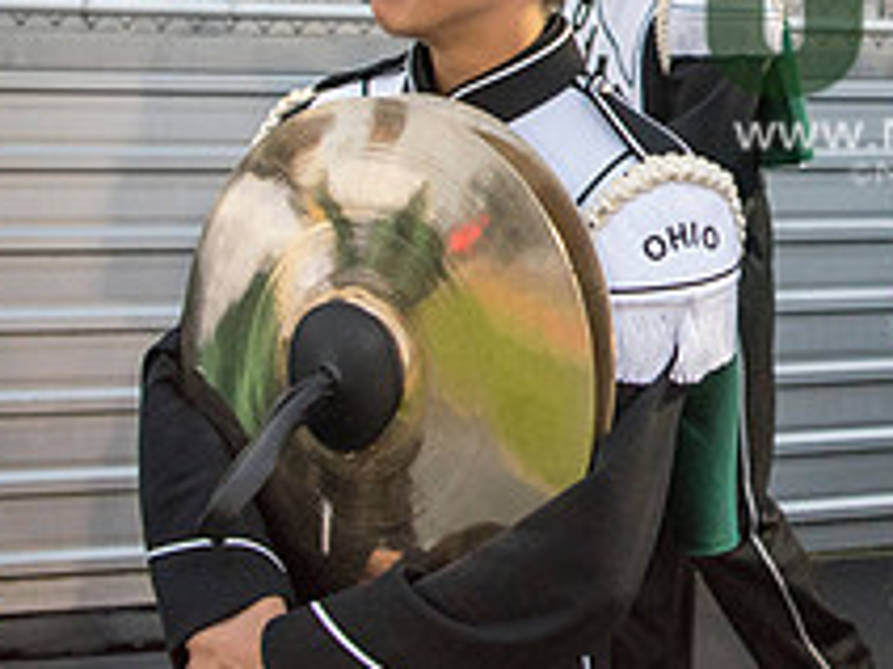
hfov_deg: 27.6
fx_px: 1625
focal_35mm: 63
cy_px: -15
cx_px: 1024
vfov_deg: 22.3
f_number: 3.2
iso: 2000
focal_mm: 24
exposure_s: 1/800
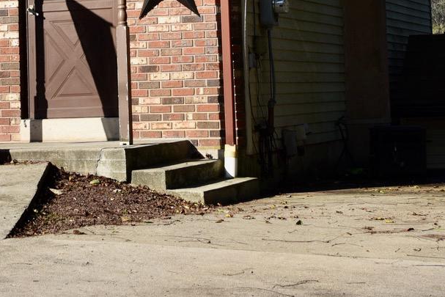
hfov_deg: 17.3
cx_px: 174
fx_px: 1459
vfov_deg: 11.3
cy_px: -103
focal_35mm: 118
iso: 100
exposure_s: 1/200
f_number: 10
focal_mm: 35
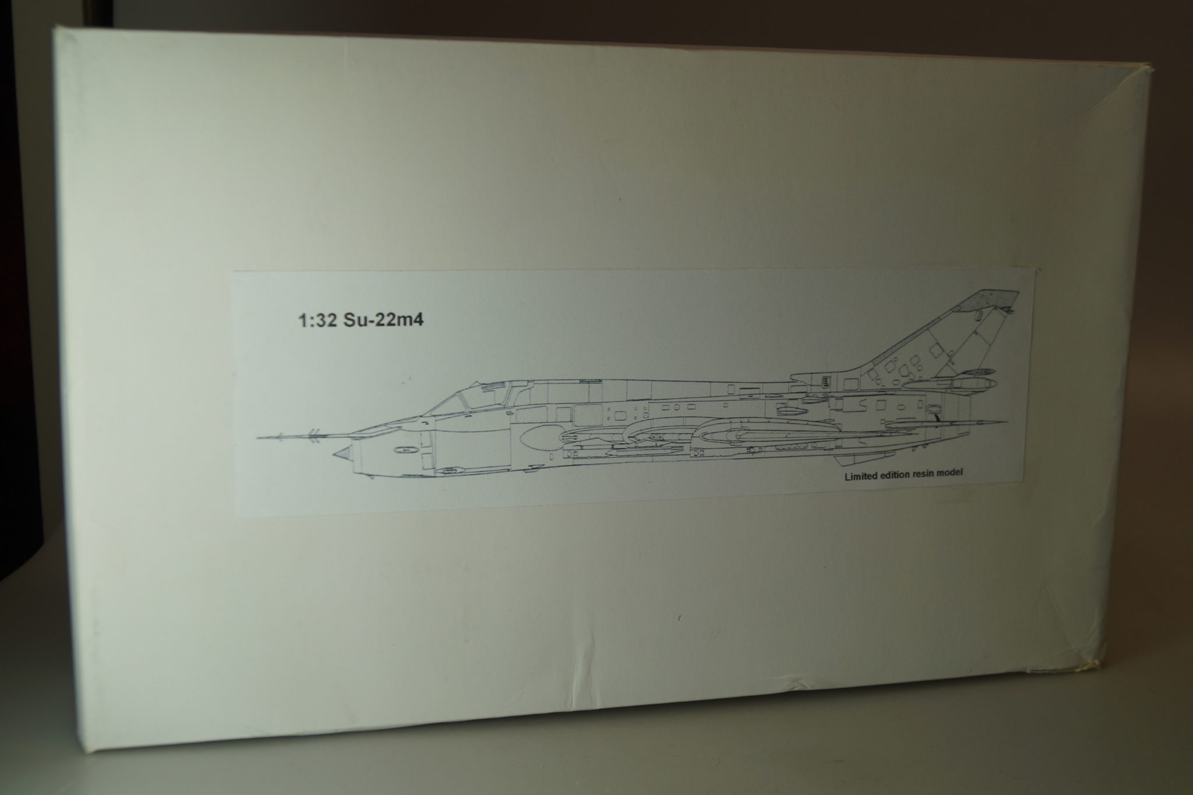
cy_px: 398
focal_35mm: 42
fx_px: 1392
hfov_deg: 46.4
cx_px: 596
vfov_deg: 31.9
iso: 100
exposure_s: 1/250
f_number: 5.6
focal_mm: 28
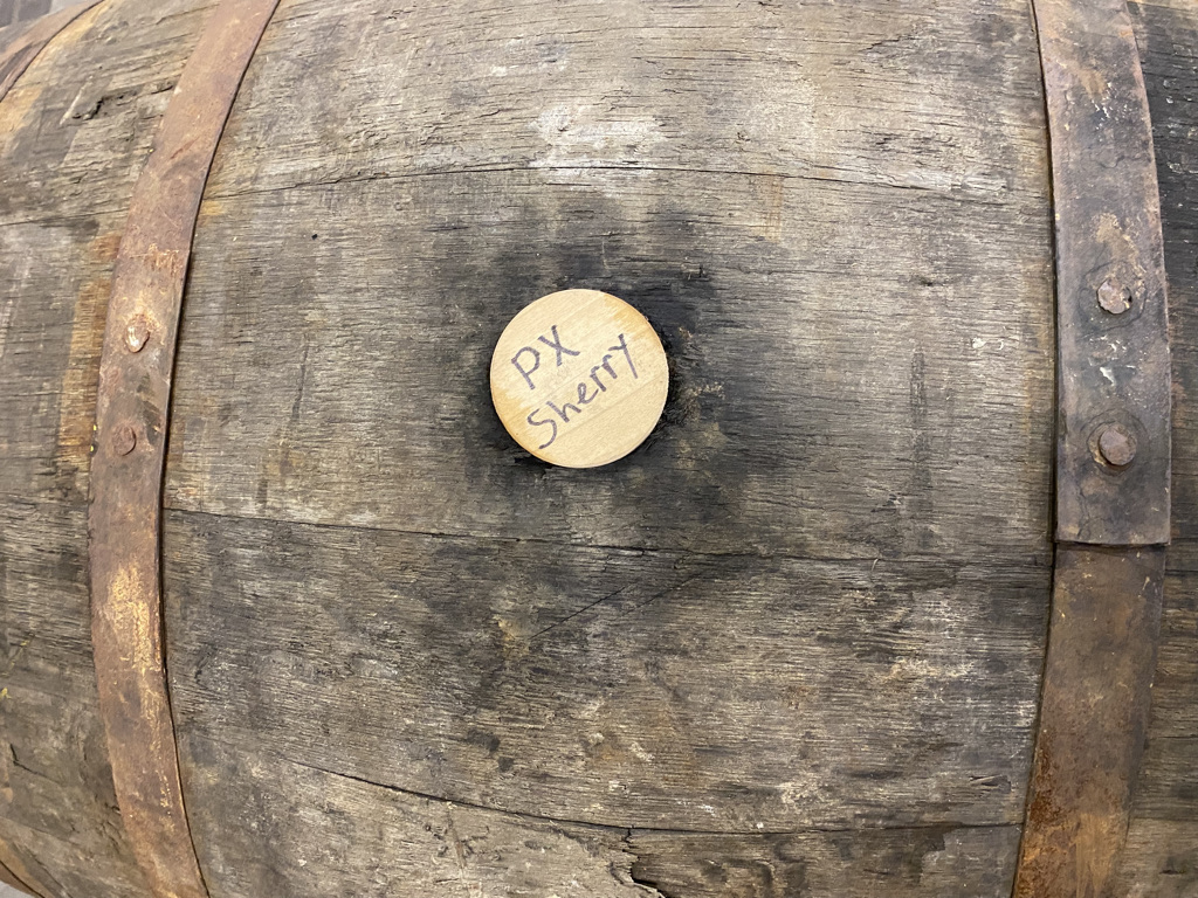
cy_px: 449
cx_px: 599
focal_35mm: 26
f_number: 1.8
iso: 500
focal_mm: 4.25
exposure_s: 1/60
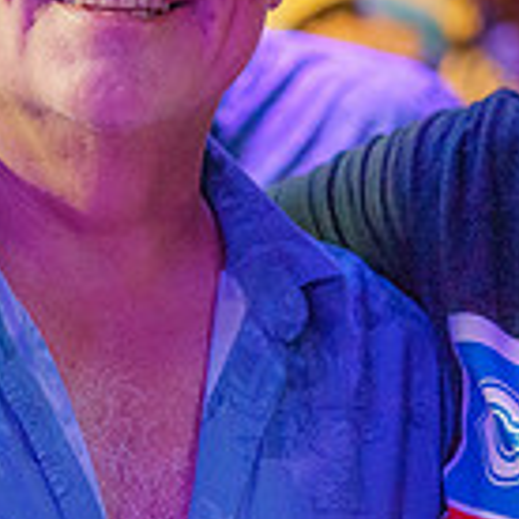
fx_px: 3342
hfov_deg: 8.9
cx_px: 293
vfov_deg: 8.9
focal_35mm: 197
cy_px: 156
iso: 2000
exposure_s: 1/125
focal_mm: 55
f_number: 2.8
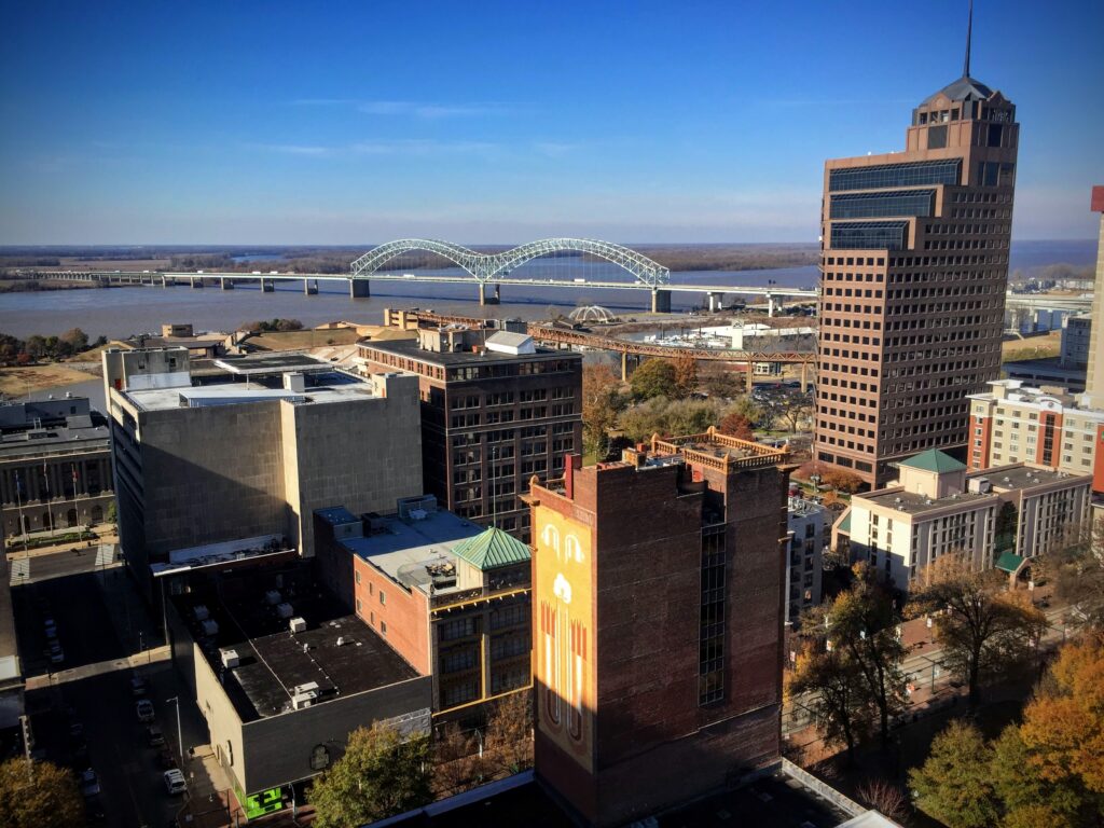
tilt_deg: -8.4
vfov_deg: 48.2
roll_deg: +0.2
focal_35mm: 29
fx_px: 925
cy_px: 414
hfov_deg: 61.7
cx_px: 552
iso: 32
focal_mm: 4.15
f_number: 2.2
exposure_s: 1/1582
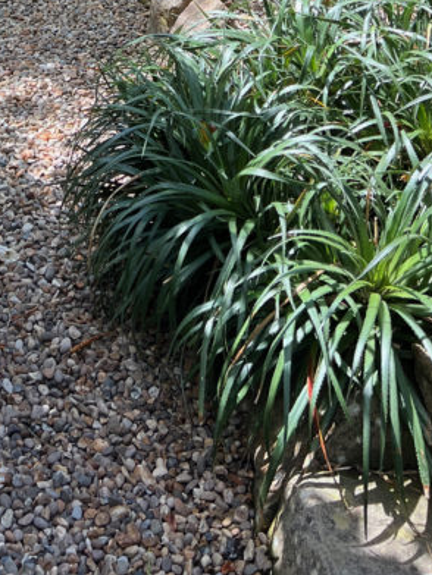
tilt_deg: -10.4
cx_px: 40
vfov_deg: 25.1
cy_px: -151
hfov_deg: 21.1
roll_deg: +0.2
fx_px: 1131
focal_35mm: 68
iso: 50
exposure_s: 1/780
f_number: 1.5
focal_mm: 5.7
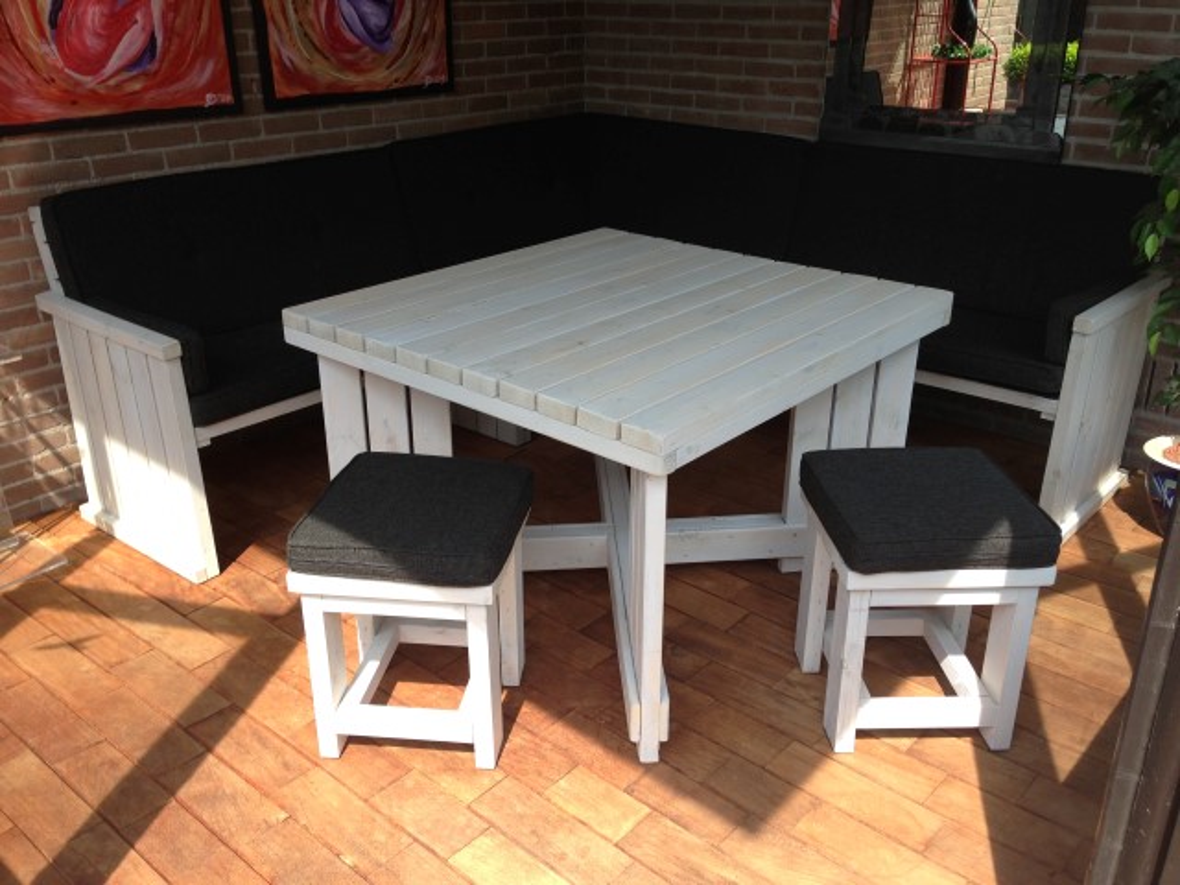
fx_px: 1125
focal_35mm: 33
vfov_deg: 42.9
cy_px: 442
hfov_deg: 55.4
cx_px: 590
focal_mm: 4.13
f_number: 2.4
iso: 50
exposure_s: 1/374
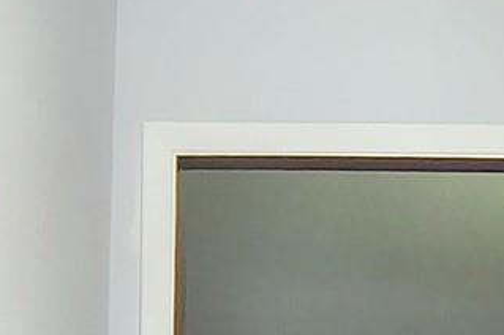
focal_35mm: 107
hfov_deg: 18.7
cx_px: 490
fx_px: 1496
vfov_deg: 12.0
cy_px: 563
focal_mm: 2.13
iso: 464
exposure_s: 1/24
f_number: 2.2
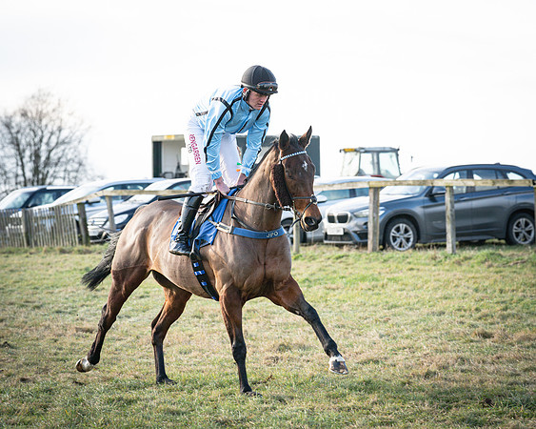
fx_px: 2412
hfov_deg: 12.7
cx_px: 257
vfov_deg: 10.1
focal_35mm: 152
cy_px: 214
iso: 400
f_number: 5
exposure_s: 1/850
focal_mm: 135
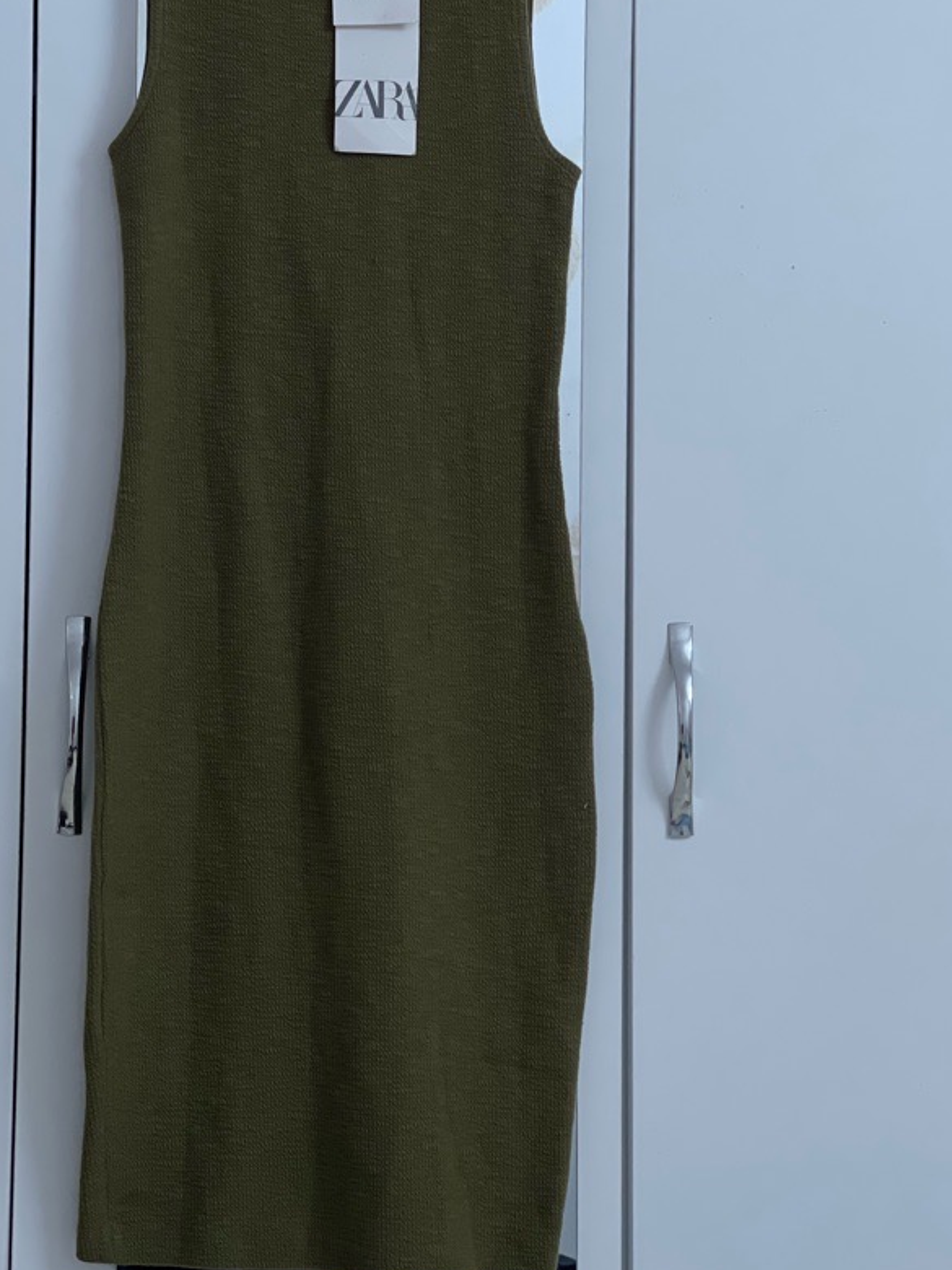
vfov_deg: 23.8
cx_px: 369
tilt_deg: +2.8
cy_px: 490
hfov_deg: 18.0
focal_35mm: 82
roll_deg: -0.4
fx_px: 3007
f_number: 2.2
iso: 250
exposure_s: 1/33
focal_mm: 7.5
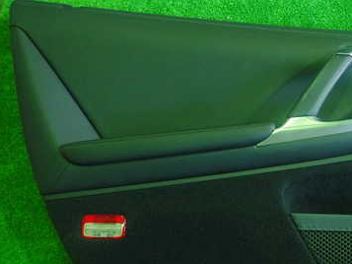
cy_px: 150
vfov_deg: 34.3
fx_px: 427
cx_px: 281
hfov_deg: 42.8
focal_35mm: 42
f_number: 2
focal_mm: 4.5
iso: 800
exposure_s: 1/25
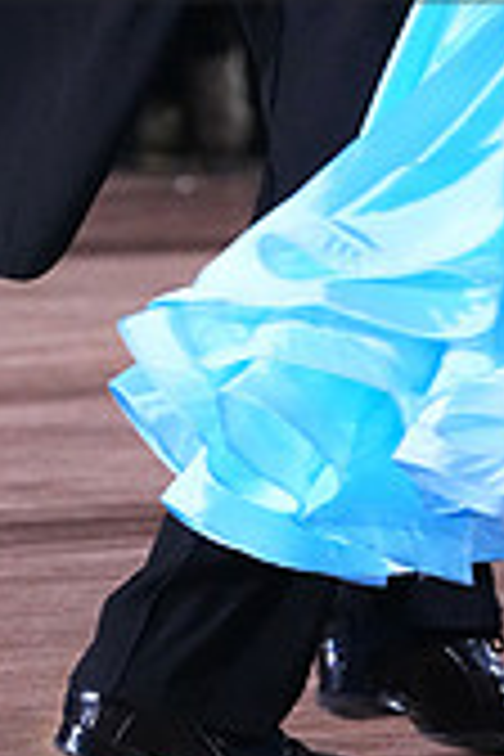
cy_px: -144
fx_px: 14468
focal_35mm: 689
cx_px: 358
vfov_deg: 3.0
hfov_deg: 2.0
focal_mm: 200
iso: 10000
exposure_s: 1/400
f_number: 5
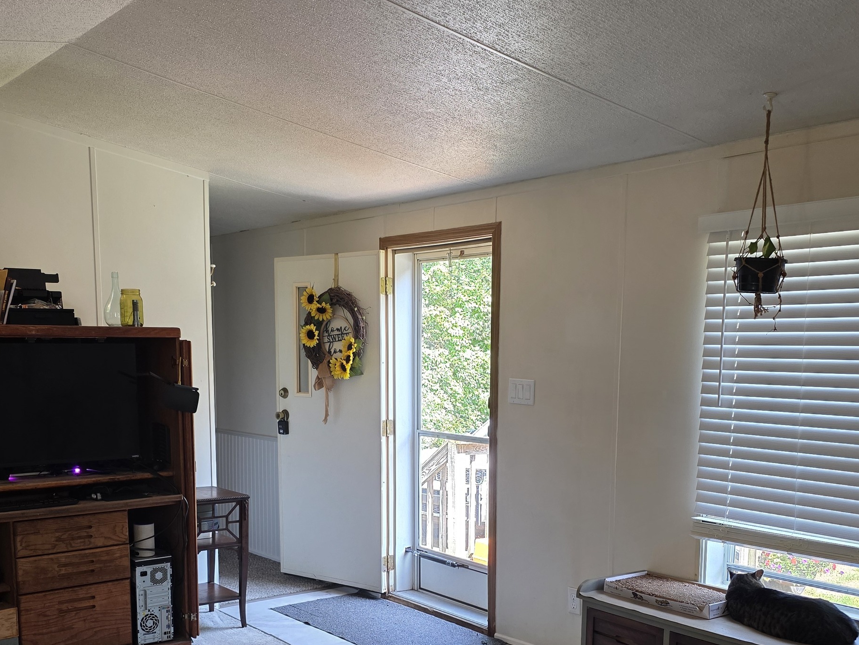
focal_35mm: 39
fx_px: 968
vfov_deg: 36.1
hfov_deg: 47.8
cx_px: 408
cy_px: 468
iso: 125
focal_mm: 6.3
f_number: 1.7
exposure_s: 1/120
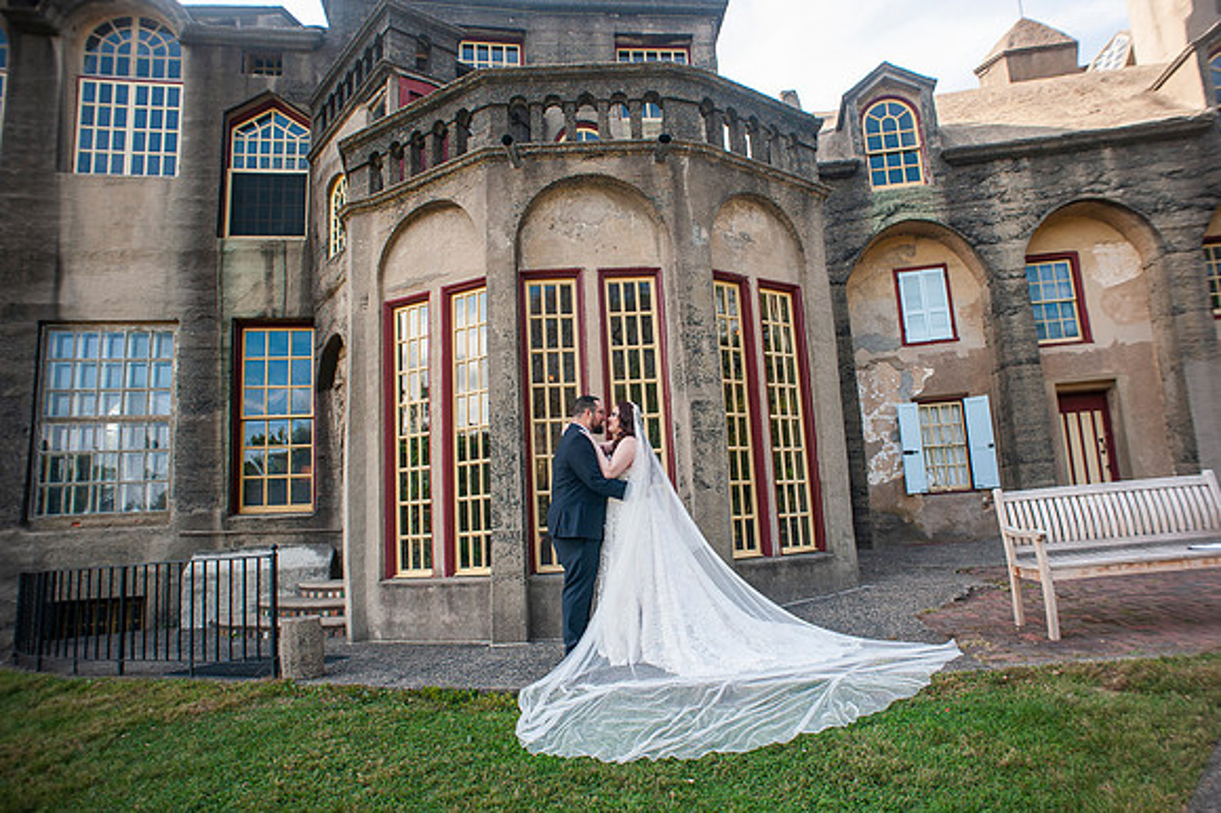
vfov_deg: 58.7
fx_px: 722
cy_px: 413
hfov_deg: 80.4
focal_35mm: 21
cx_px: 608
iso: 400
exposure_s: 1/1000
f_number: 3.2
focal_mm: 20
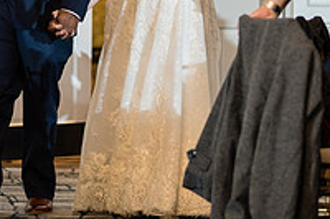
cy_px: -42
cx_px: 106
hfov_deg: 9.4
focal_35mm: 218
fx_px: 1997
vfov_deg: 6.3
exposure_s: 1/250
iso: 500
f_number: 1.2
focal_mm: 50
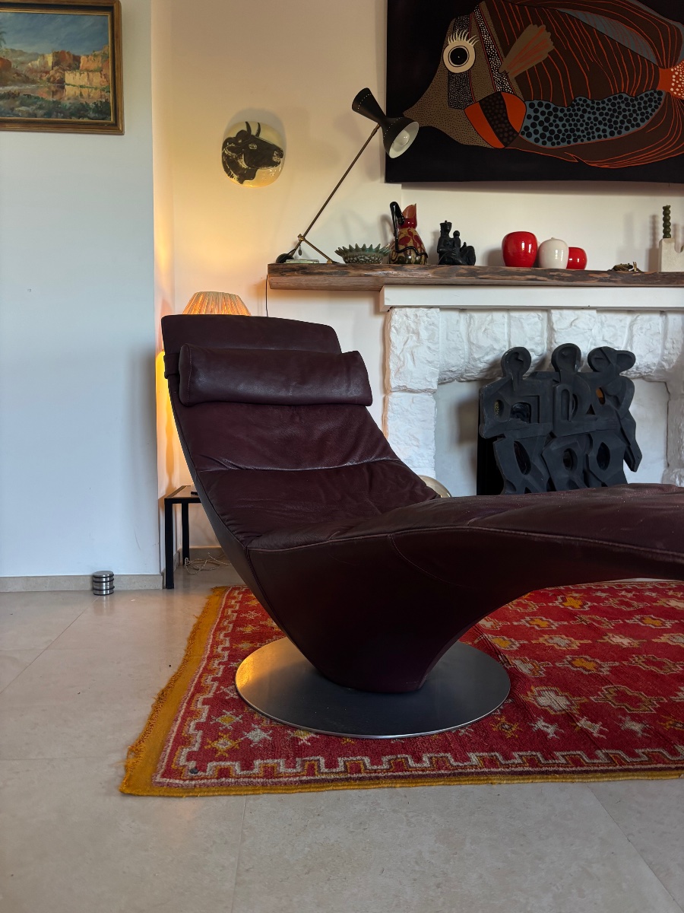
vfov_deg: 67.3
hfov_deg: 53.1
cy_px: 456
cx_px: 342
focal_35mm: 26
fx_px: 685
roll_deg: +1.0
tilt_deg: -4.7
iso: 125
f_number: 1.6
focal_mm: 5.96
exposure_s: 1/100
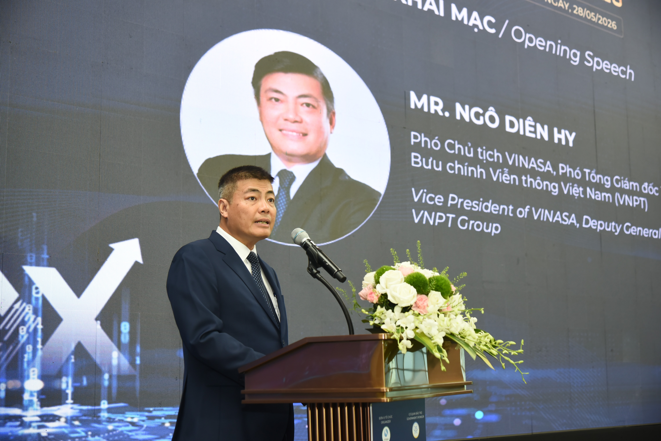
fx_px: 1010
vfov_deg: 24.6
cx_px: 330
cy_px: 220
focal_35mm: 55
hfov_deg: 36.2
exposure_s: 1/160
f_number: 4.5
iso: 1000
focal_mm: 55
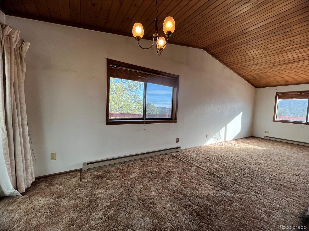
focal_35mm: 13
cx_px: 154
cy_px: 116
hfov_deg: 106.2
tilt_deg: -4.0
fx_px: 116
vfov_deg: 89.9
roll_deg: -1.6
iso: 32
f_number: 1.8
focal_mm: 1.57
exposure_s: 1/136
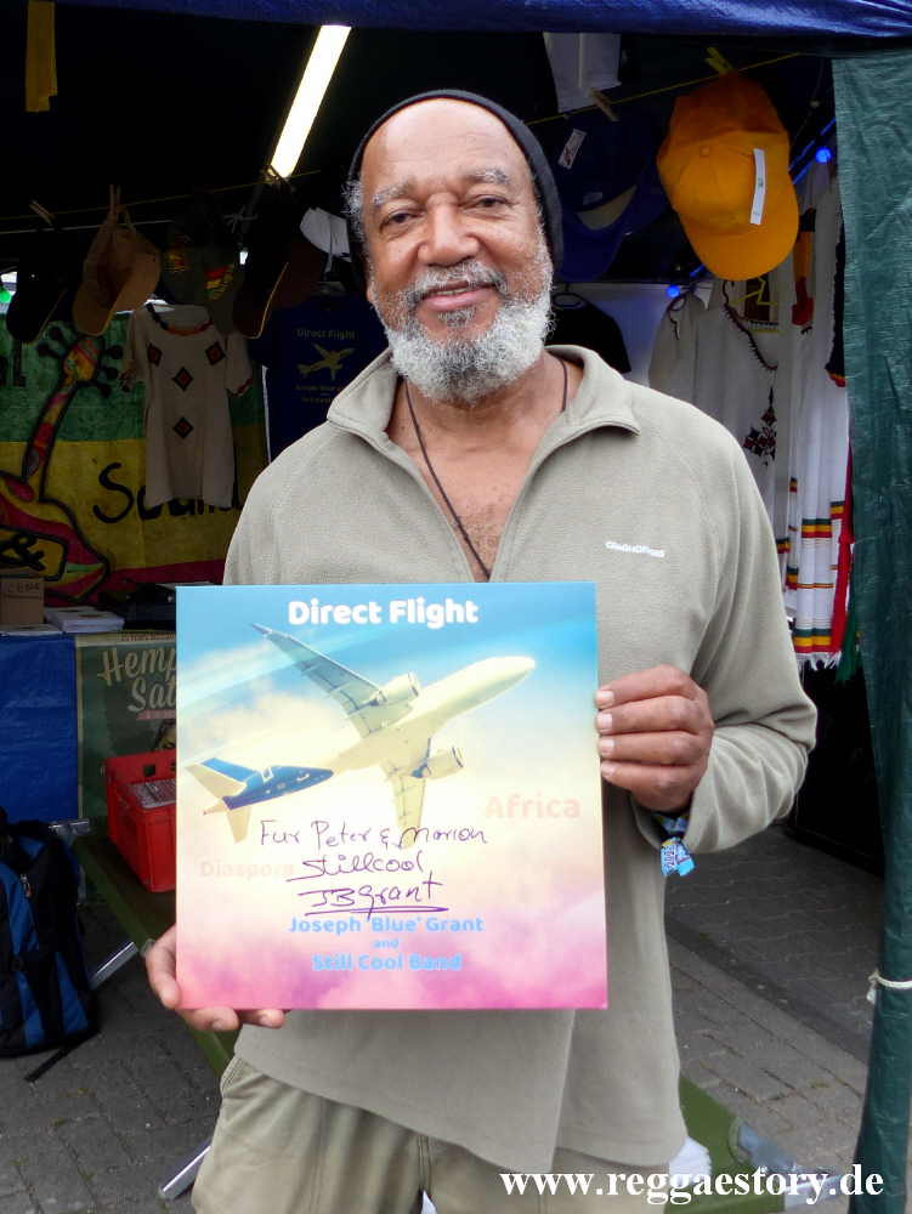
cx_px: 456
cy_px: 607
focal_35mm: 25
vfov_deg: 69.4
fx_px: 877
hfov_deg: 54.9
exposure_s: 1/100
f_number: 2.8
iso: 100
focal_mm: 4.5
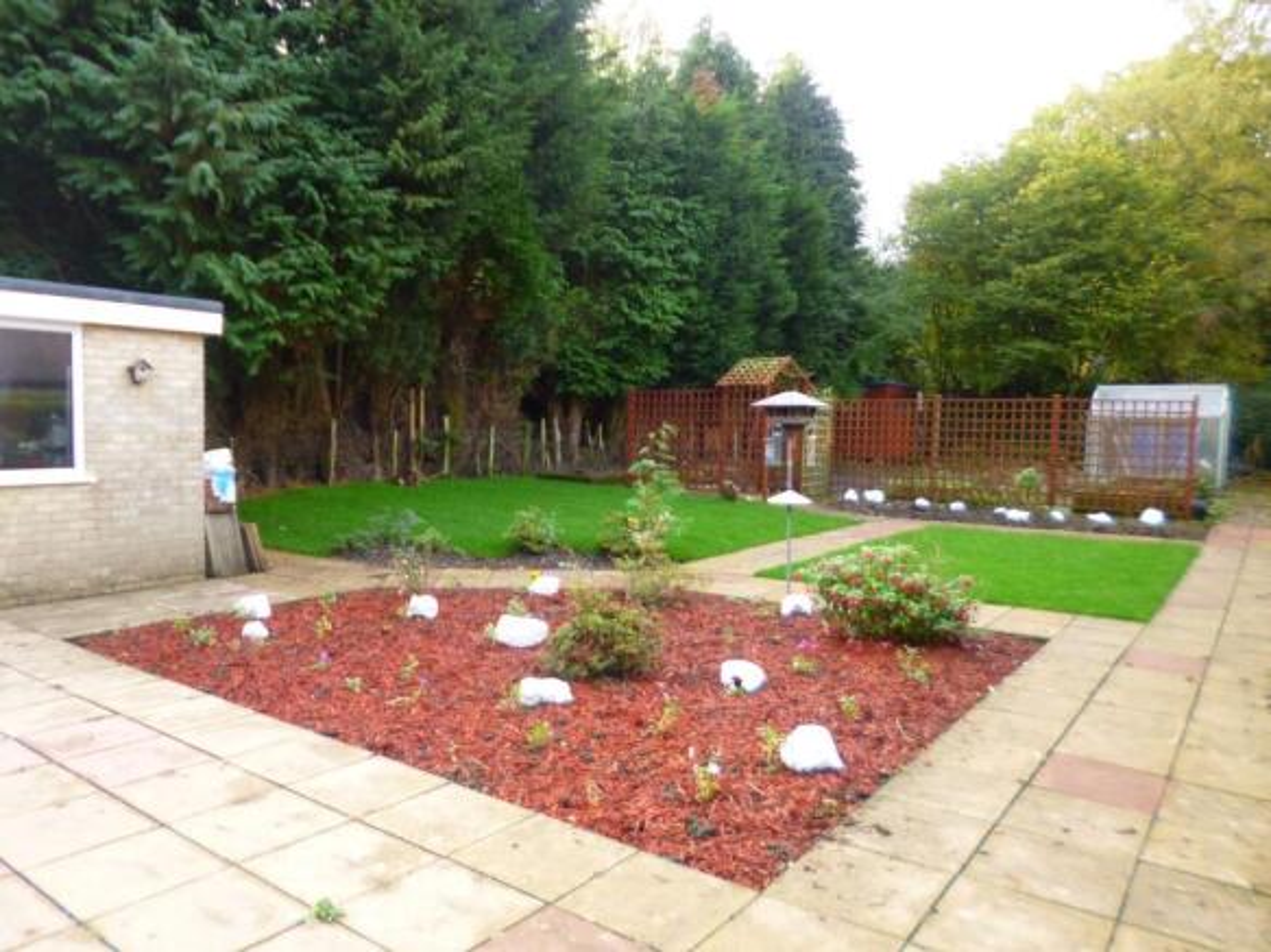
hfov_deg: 71.6
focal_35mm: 24
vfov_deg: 56.8
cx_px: 636
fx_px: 881
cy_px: 476
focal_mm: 4.3
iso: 125
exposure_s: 1/60
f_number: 2.5
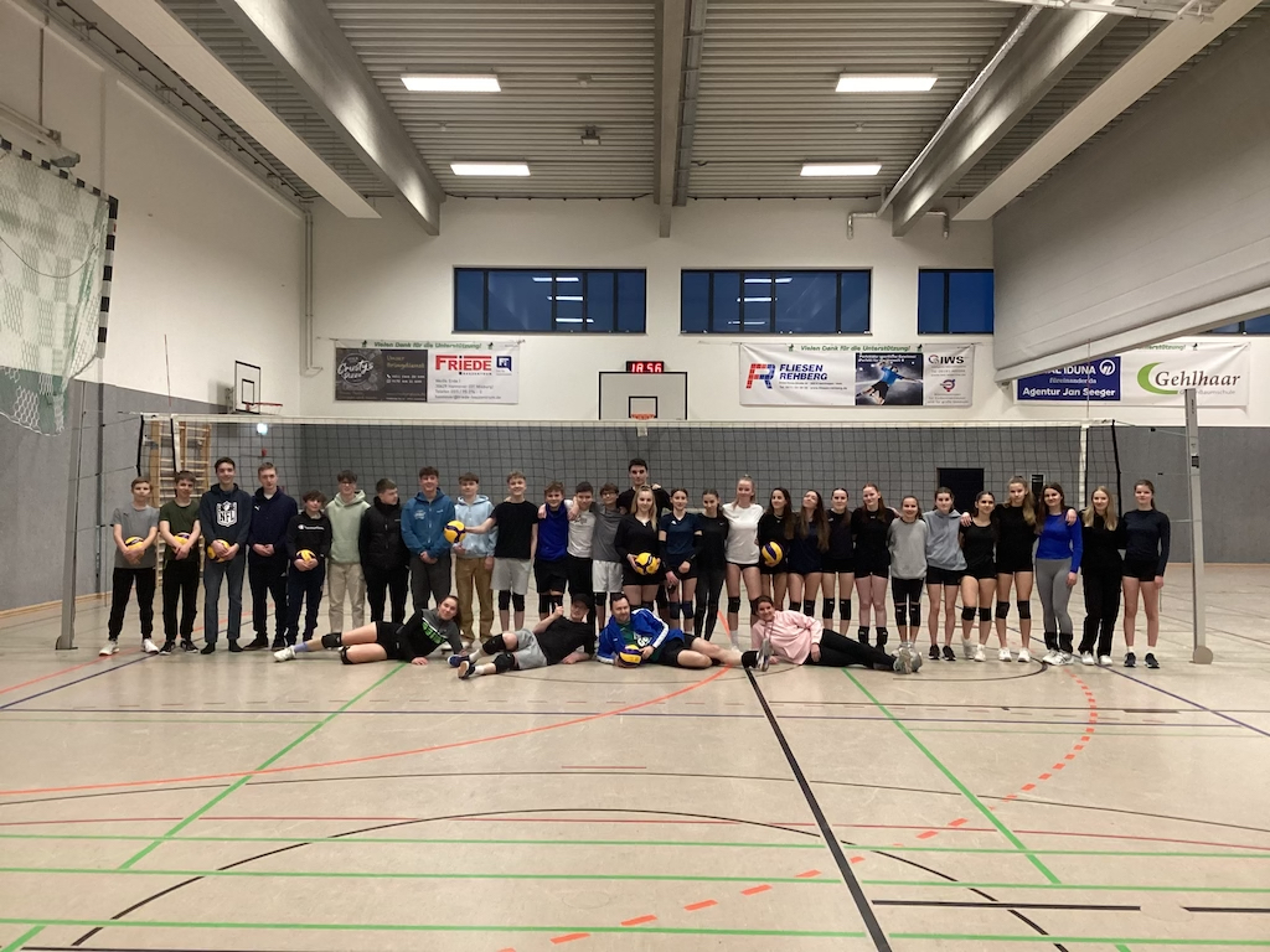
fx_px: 1137
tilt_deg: +0.3
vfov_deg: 45.4
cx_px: 635
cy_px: 476
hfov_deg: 58.4
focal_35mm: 31
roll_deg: -1.1
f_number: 2.4
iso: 320
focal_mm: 3.3
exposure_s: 1/33
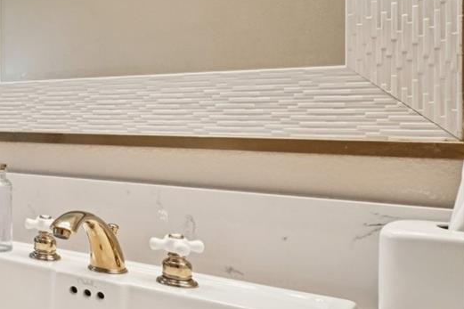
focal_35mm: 43
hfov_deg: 28.2
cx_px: -243
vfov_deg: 31.0
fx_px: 554
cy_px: 105
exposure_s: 1/15
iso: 160
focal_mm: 14
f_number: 11
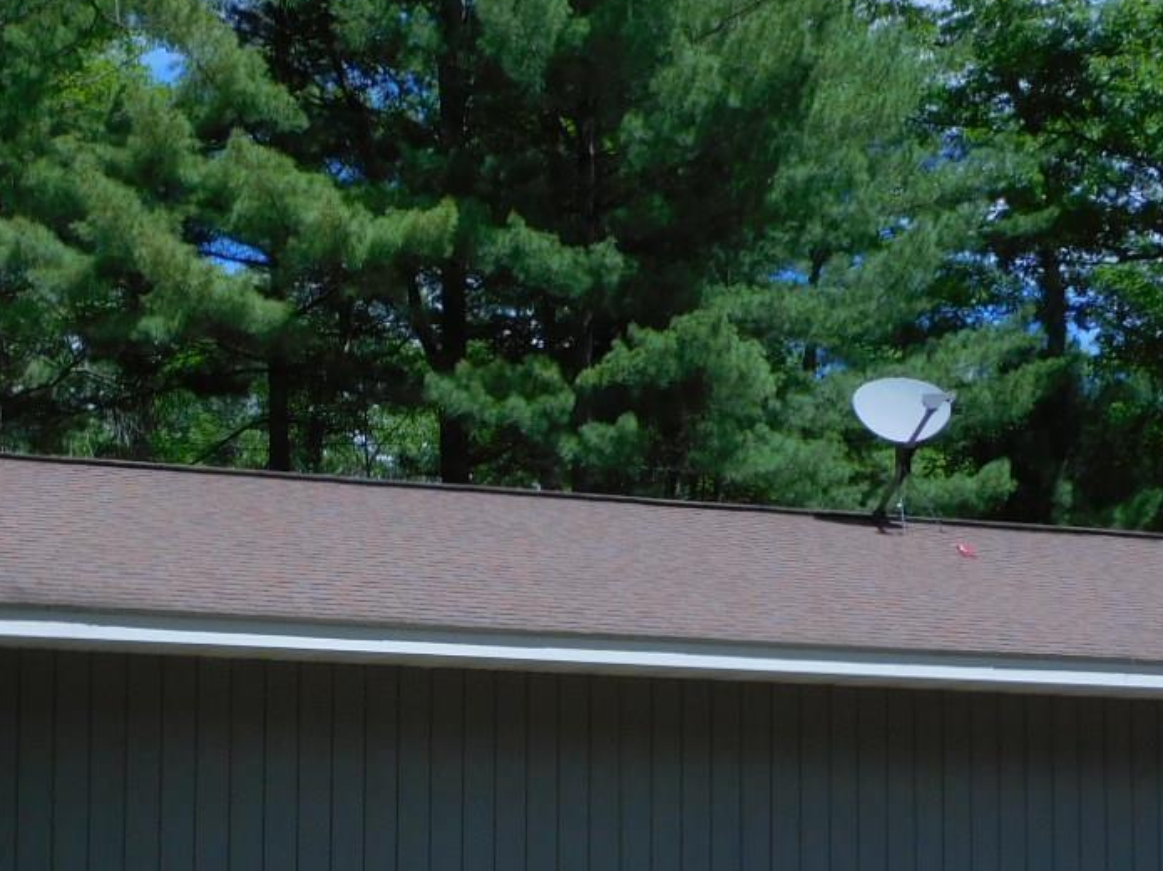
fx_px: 2553
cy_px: 737
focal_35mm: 76
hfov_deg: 25.5
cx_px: 366
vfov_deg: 19.1
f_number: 3.6
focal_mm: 5.9
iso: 125
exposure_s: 1/1250
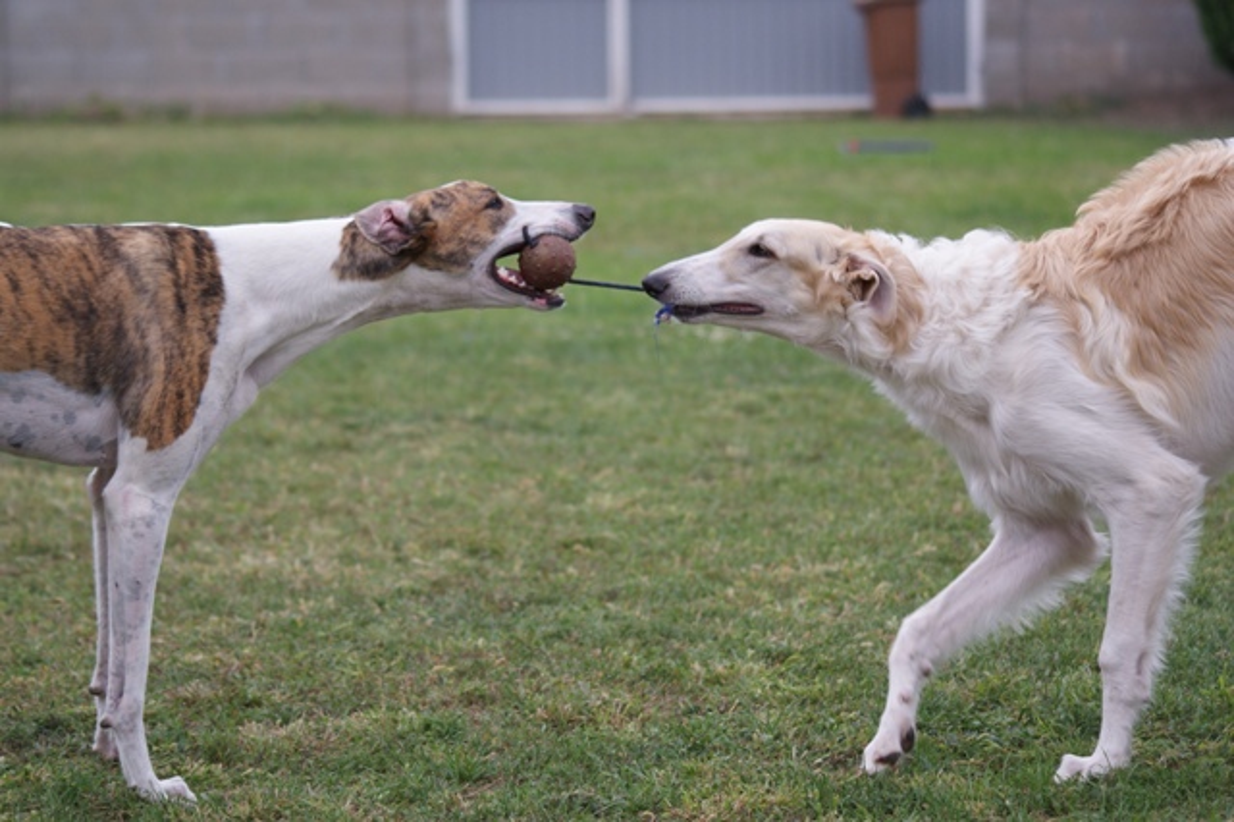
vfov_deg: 10.1
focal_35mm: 135
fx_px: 4625
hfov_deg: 15.2
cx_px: 617
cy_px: 411
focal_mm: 90
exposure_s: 1/160
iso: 200
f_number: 4
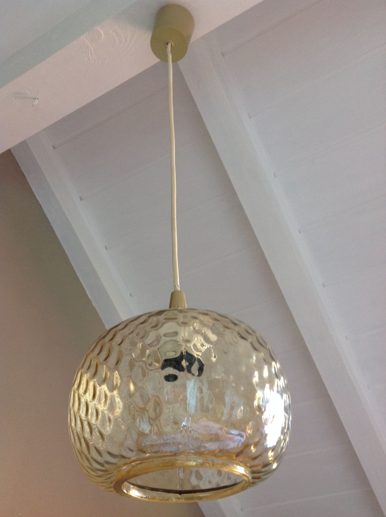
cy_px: 258
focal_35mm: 35
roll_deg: +3.9
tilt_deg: +41.2
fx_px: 522
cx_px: 193
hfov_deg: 40.6
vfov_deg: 52.7
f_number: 2.4
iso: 100
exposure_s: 1/15
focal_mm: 4.28
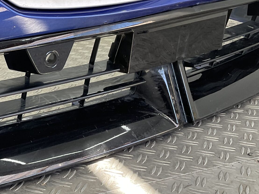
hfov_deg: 28.0
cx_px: 34
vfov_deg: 21.6
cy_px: 35
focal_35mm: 67
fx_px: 501
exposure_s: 1/100
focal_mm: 3
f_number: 1.8
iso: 40
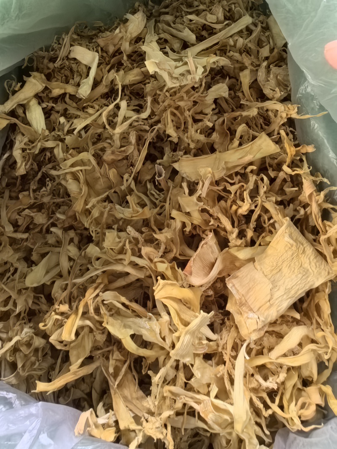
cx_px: 168
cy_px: 224
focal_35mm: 27
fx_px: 351
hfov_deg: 51.3
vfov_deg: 65.3
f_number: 2.2
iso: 1250
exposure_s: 1/167
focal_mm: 1.95
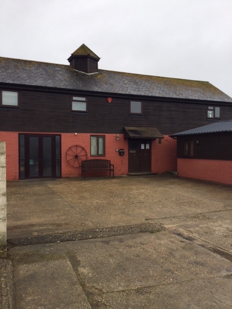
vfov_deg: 58.4
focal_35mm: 31
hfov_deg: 45.4
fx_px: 277
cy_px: 154
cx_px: 116
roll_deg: +0.8
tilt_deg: -0.9
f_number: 2.4
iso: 25
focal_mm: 3.3
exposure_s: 1/173
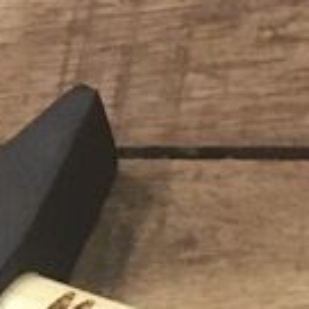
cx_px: 493
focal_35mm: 151
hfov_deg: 11.0
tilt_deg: -60.0
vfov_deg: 10.6
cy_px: 616
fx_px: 1525
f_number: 2.2
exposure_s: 1/17
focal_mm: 4.15
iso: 320
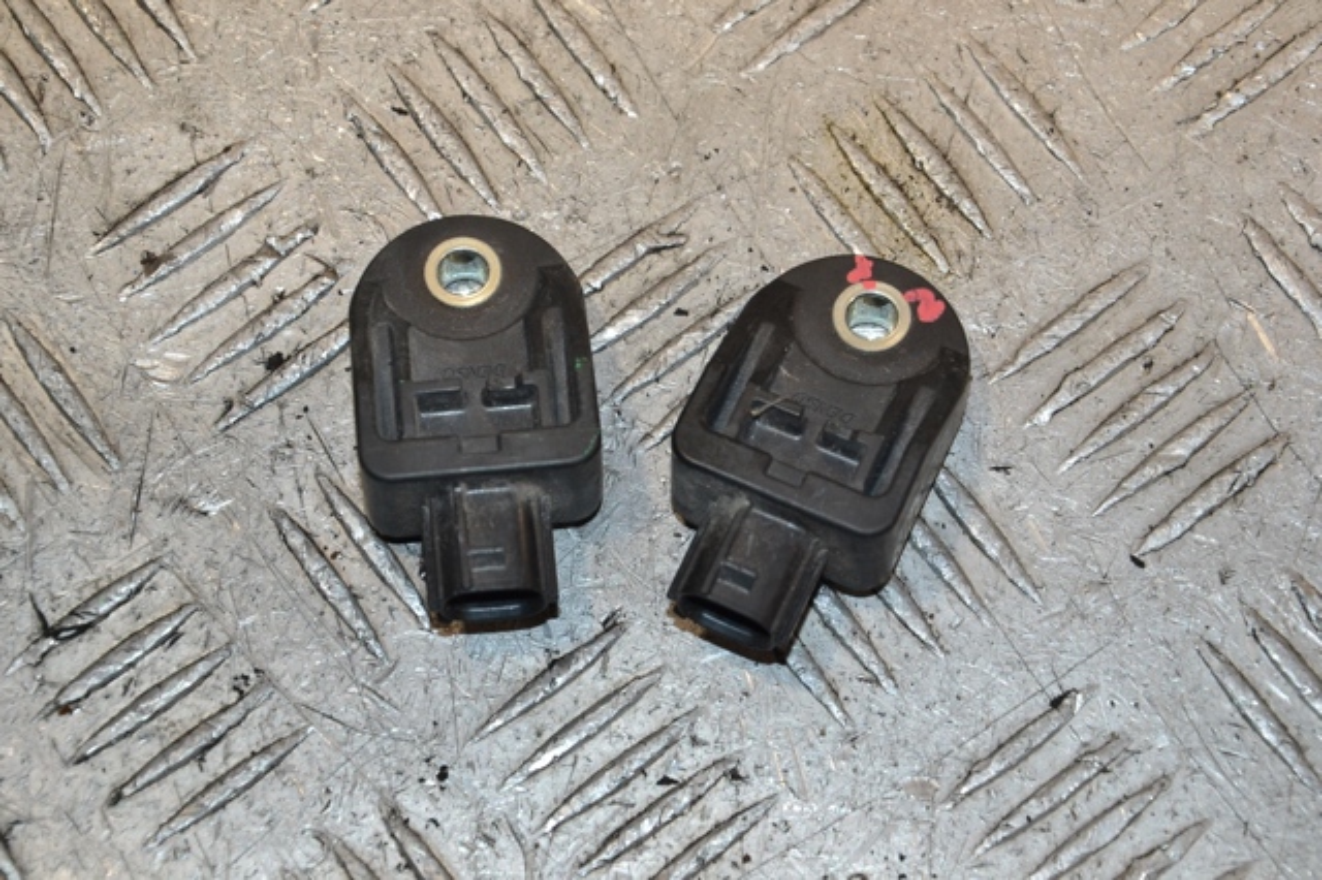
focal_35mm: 112
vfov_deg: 12.2
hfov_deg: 18.2
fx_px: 4129
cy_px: 440
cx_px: 661
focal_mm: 75
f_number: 8
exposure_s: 1/200
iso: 800
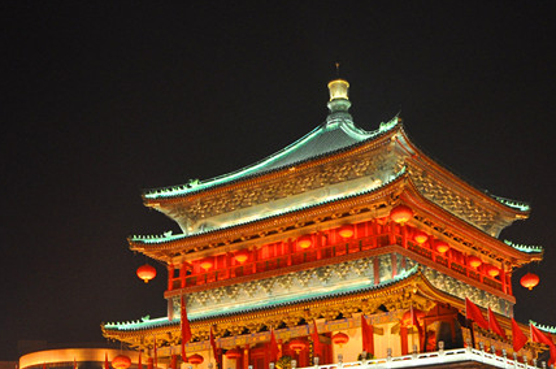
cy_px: 342
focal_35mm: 59
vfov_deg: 22.3
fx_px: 909
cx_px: 256
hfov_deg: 34.0
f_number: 6.3
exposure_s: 1/40
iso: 800
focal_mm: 21
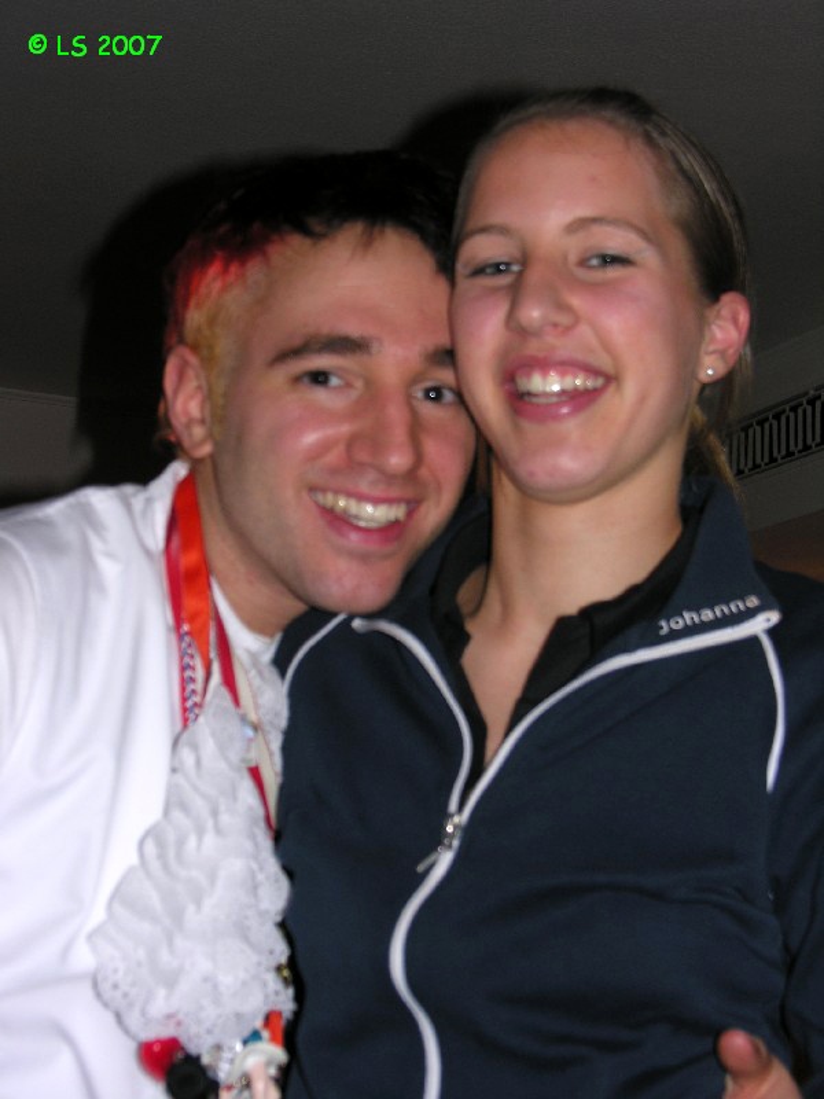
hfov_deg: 20.7
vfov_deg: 27.4
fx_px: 2253
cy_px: 550
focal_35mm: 71
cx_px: 412
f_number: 3.3
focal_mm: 18
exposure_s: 1/60.1
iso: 50
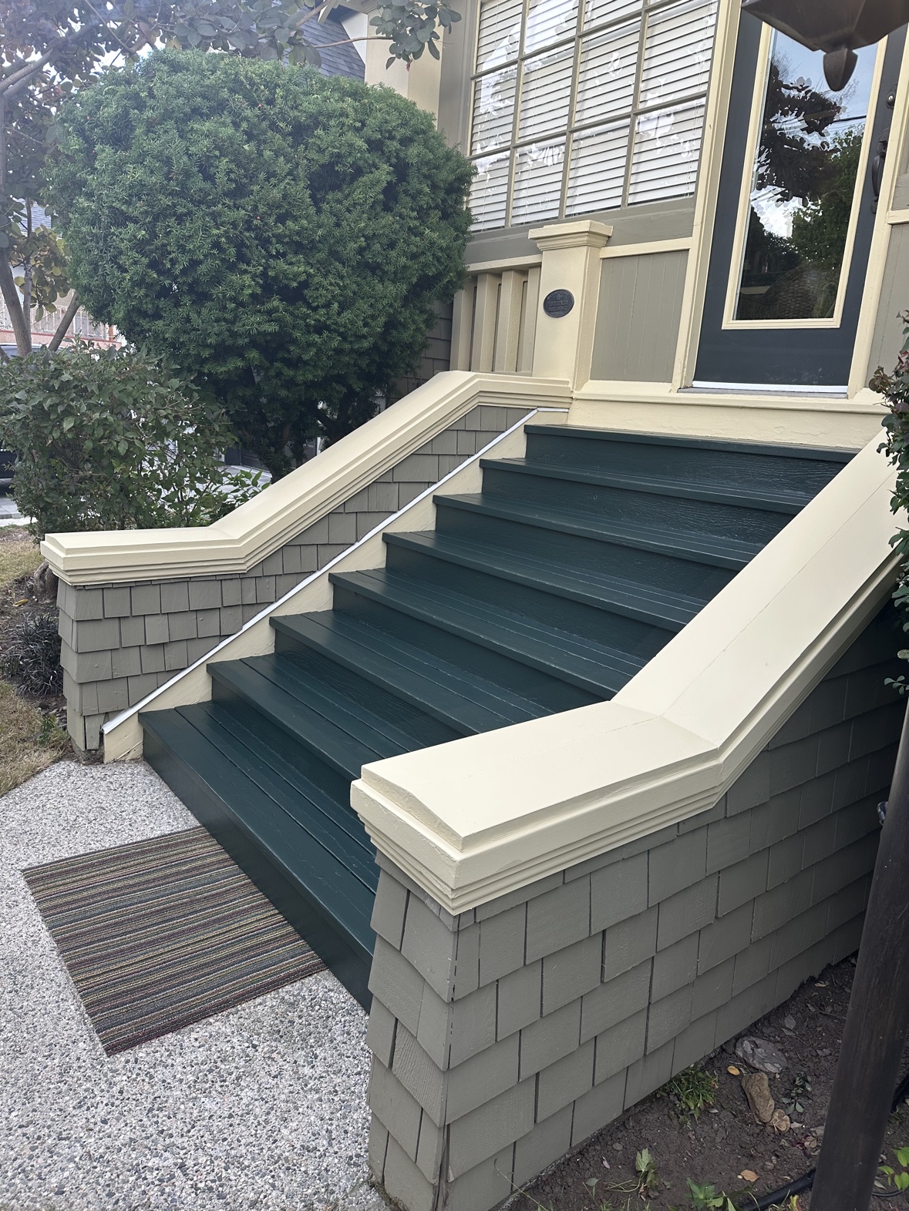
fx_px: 840
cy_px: 606
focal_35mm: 24
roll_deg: -3.8
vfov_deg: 71.6
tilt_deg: -12.6
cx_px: 454
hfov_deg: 56.8
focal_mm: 6.86
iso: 100
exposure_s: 1/121
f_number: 1.78
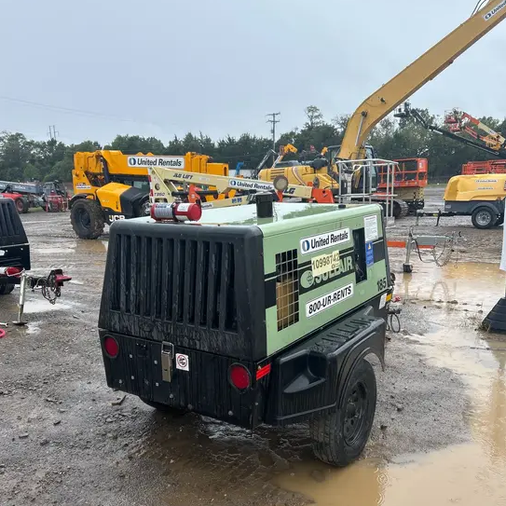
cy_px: 300
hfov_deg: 52.5
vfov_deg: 52.2
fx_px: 513
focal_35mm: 31
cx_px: 253
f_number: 1.5
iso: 50
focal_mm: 5.7
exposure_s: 1/1238
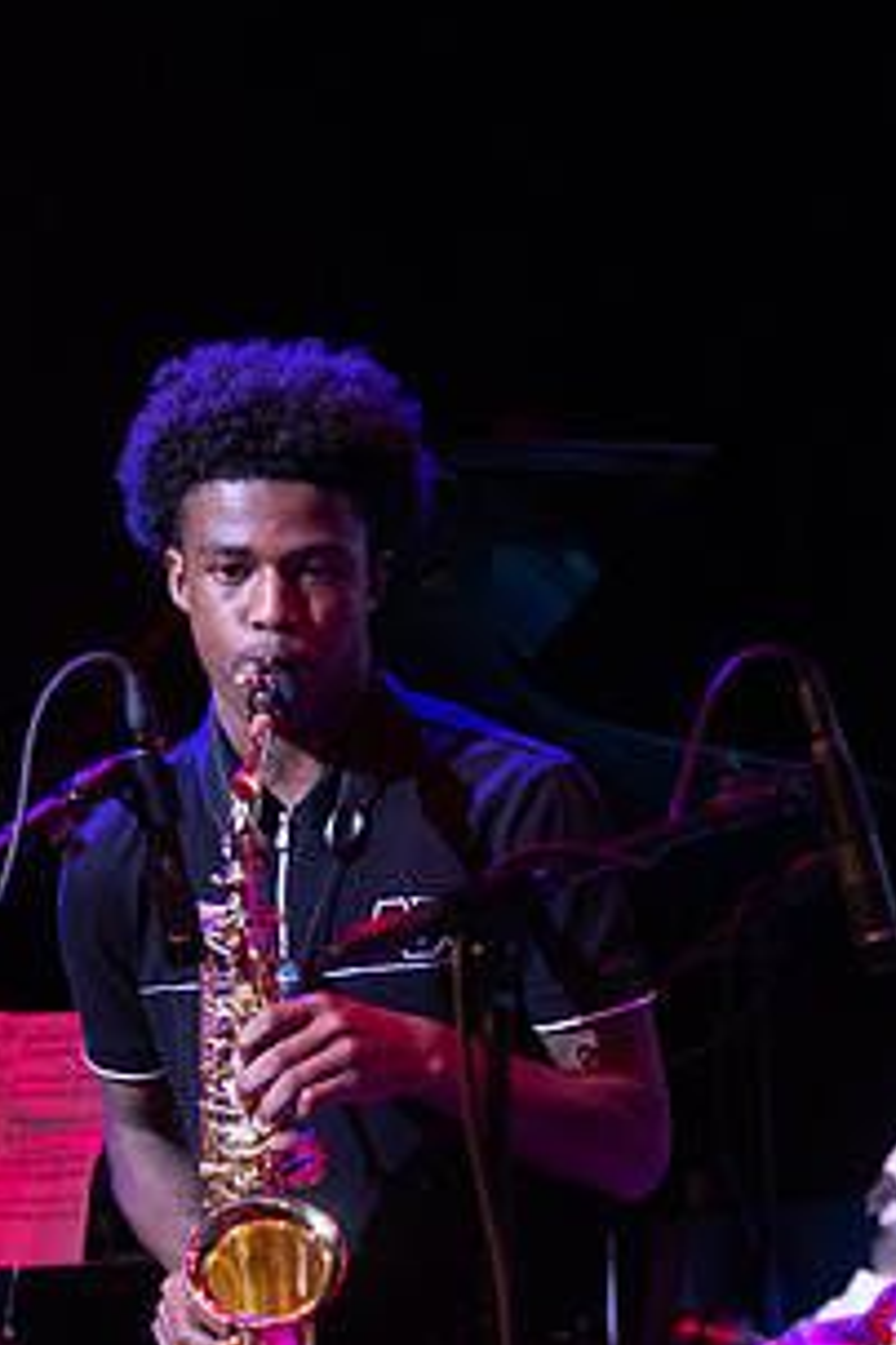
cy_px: 945
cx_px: 271
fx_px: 6645
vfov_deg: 11.5
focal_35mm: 178
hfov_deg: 7.7
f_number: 2.8
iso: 1600
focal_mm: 80
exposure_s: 1/160
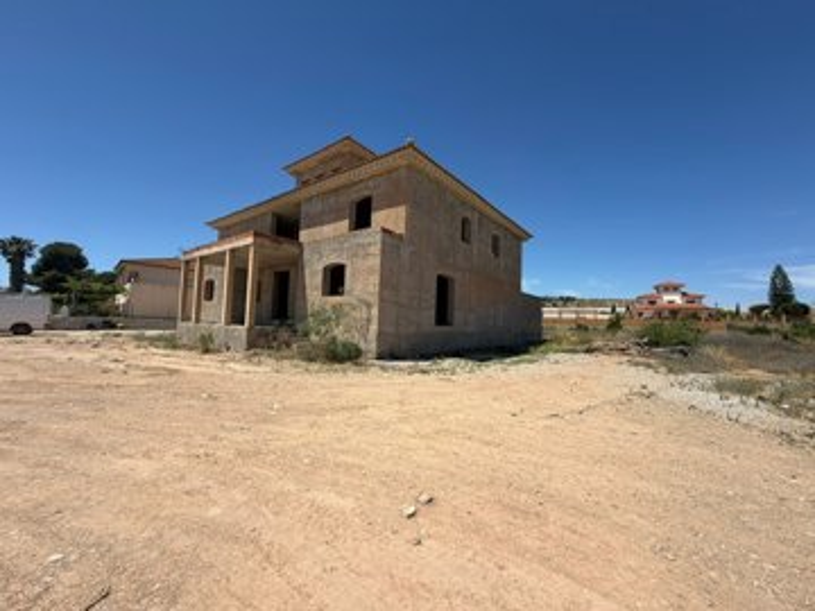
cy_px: 306
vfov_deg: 85.7
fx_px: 330
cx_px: 408
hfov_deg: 102.1
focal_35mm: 14
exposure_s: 1/1125
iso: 20
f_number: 2.2
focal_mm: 2.22
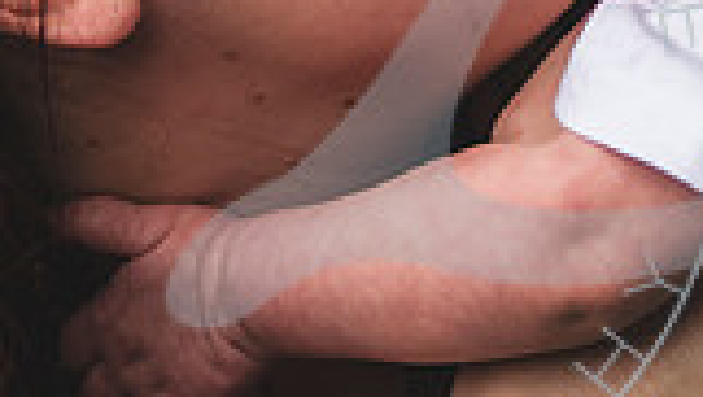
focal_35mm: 219
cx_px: 498
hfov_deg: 9.8
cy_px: -260
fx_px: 4087
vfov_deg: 5.5
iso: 100
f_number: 2.8
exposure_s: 1/160
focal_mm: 58
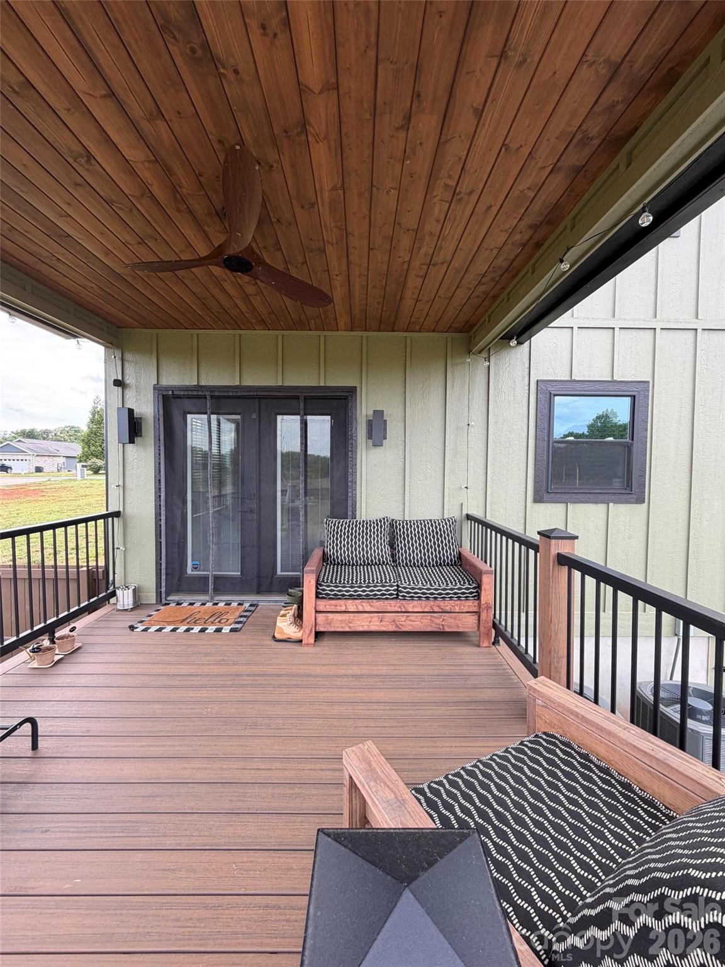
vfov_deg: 102.1
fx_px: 391
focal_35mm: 14
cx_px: 362
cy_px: 484
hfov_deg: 85.7
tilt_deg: -2.9
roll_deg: -1.1
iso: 50
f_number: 2.2
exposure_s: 1/121
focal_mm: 2.22
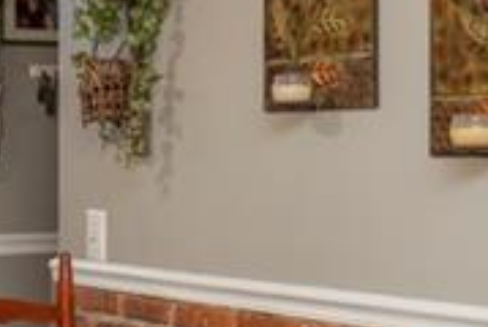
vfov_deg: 14.1
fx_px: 1317
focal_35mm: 97
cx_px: -33
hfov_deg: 20.1
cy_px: 208
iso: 500
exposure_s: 1/40
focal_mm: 17
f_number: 8
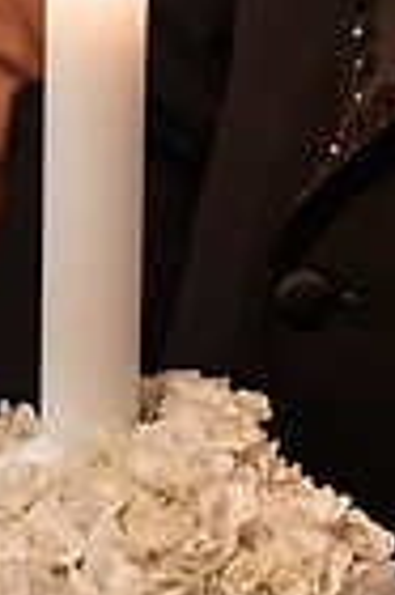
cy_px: 710
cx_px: 123
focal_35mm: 290
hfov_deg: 4.7
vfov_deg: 7.1
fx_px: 4784
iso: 3200
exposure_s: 1/250
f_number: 3.5
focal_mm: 90
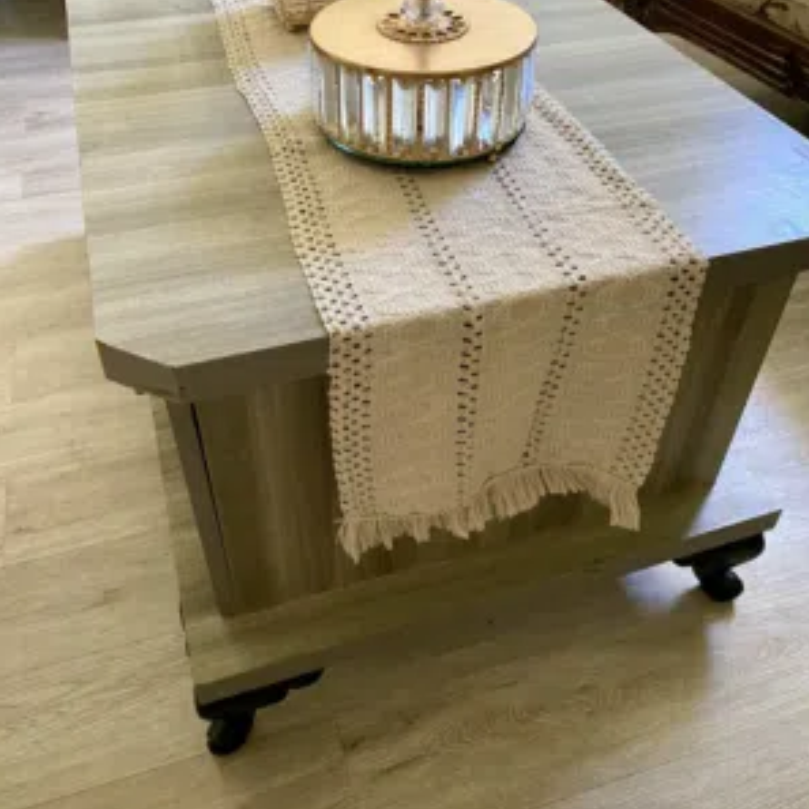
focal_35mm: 31
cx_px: 403
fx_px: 820
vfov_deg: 52.2
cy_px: 330
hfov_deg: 52.5
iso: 500
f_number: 1.8
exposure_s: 1/60
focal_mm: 4.25
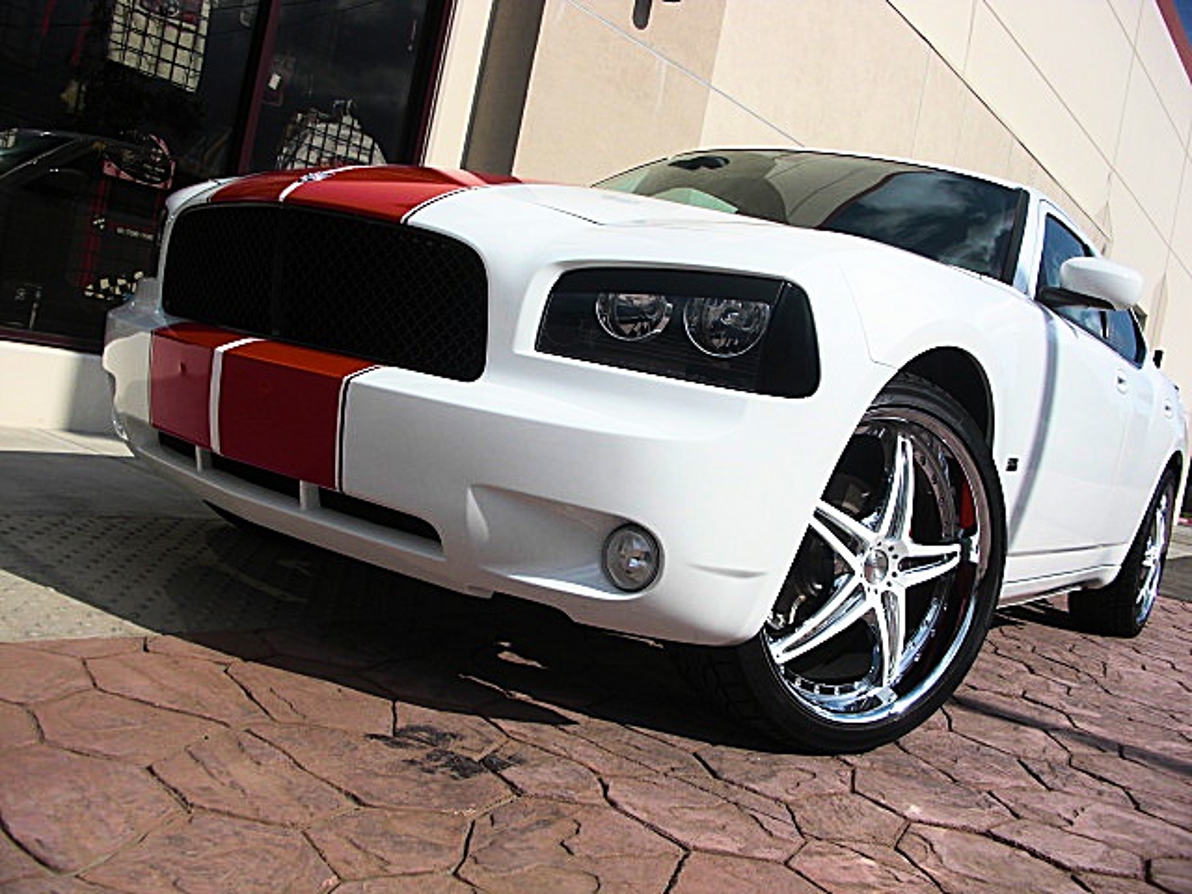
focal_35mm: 36
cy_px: 447
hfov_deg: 51.4
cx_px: 596
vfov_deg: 39.7
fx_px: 1240
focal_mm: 6.3
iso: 50
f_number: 7.9
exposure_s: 1/320
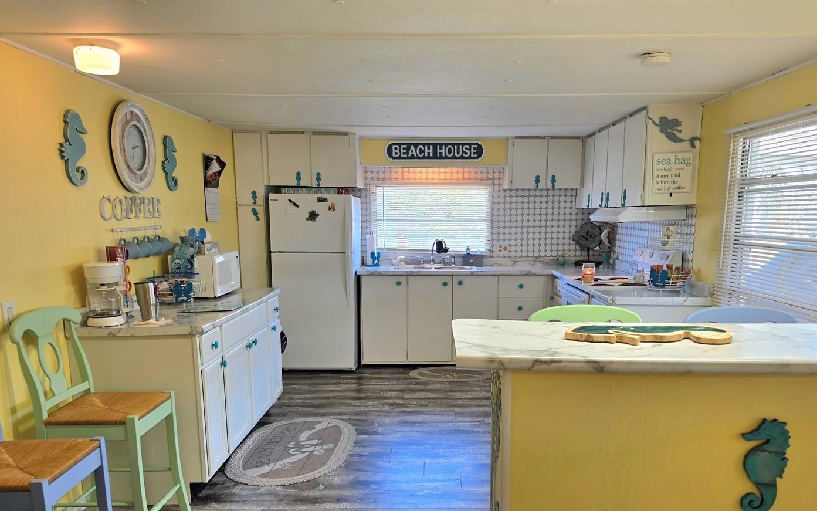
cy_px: 316
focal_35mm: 28
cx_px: 424
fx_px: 624
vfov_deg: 44.2
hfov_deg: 66.4
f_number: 1.7
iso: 64
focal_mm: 6.3
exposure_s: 1/120
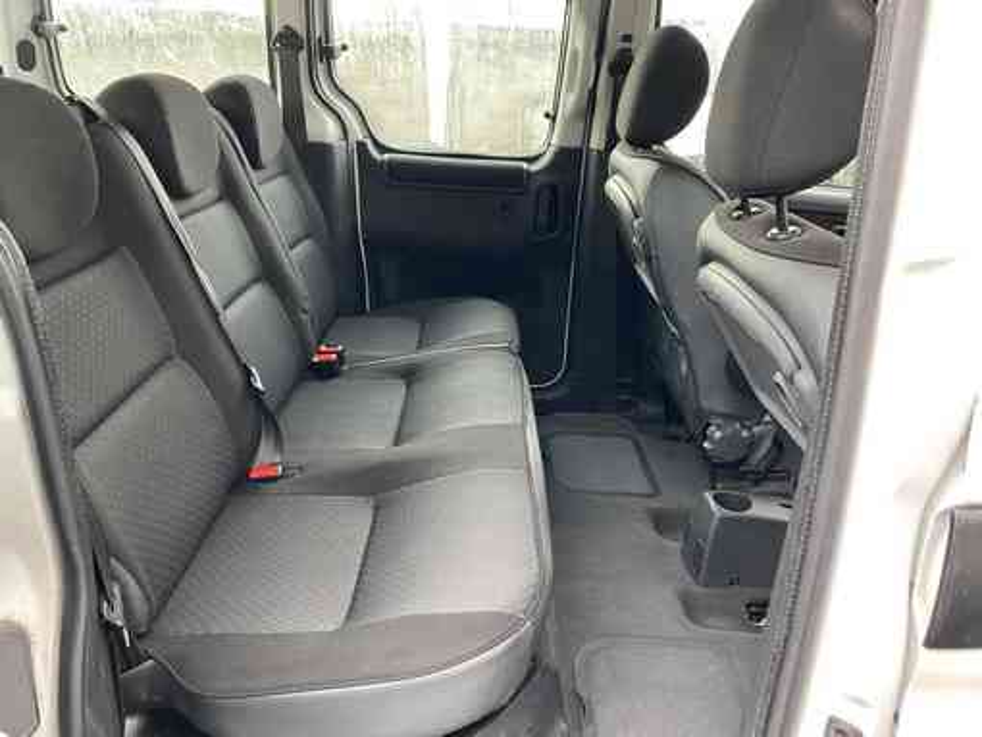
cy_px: 368
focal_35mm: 26
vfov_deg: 53.1
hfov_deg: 67.3
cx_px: 491
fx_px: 738
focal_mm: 4.25
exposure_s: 1/61
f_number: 1.8
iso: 125
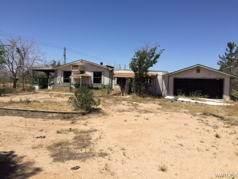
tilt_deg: -1.2
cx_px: 119
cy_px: 90
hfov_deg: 61.7
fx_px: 199
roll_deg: -2.0
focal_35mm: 29
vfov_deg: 48.2
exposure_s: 1/2083
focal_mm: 4.15
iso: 32
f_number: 2.2
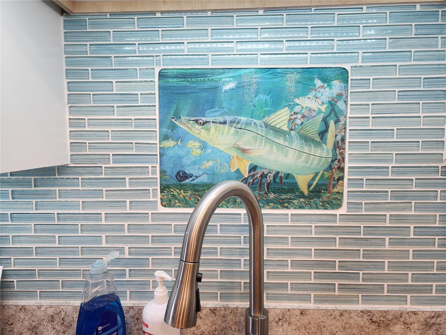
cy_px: 168
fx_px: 296
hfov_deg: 73.9
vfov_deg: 58.9
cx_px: 223
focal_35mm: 23
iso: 80
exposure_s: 1/65
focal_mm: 6.4
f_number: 1.8
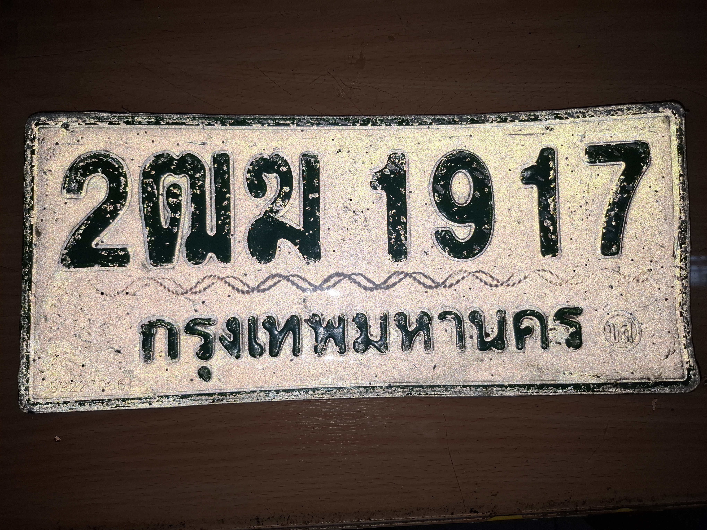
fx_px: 470
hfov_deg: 73.9
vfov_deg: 58.9
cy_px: 265
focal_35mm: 23
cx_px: 354
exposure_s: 1/526
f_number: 1.8
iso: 50
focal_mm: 5.54
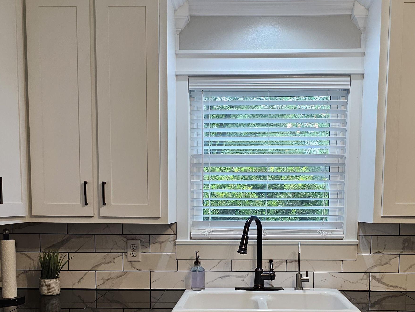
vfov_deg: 34.9
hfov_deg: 46.7
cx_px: 234
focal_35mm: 40
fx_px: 480
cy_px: 247
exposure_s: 1/120
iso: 125
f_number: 1.7
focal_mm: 6.3
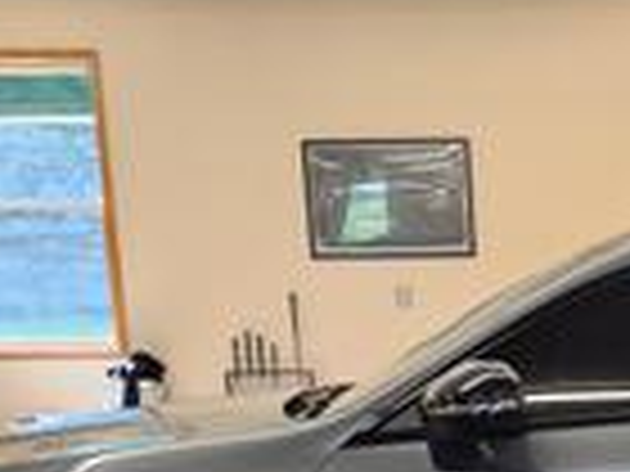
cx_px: 698
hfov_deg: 22.2
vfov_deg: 16.6
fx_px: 1511
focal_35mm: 83
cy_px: 652
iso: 160
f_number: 1.8
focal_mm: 6.4
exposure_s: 1/120
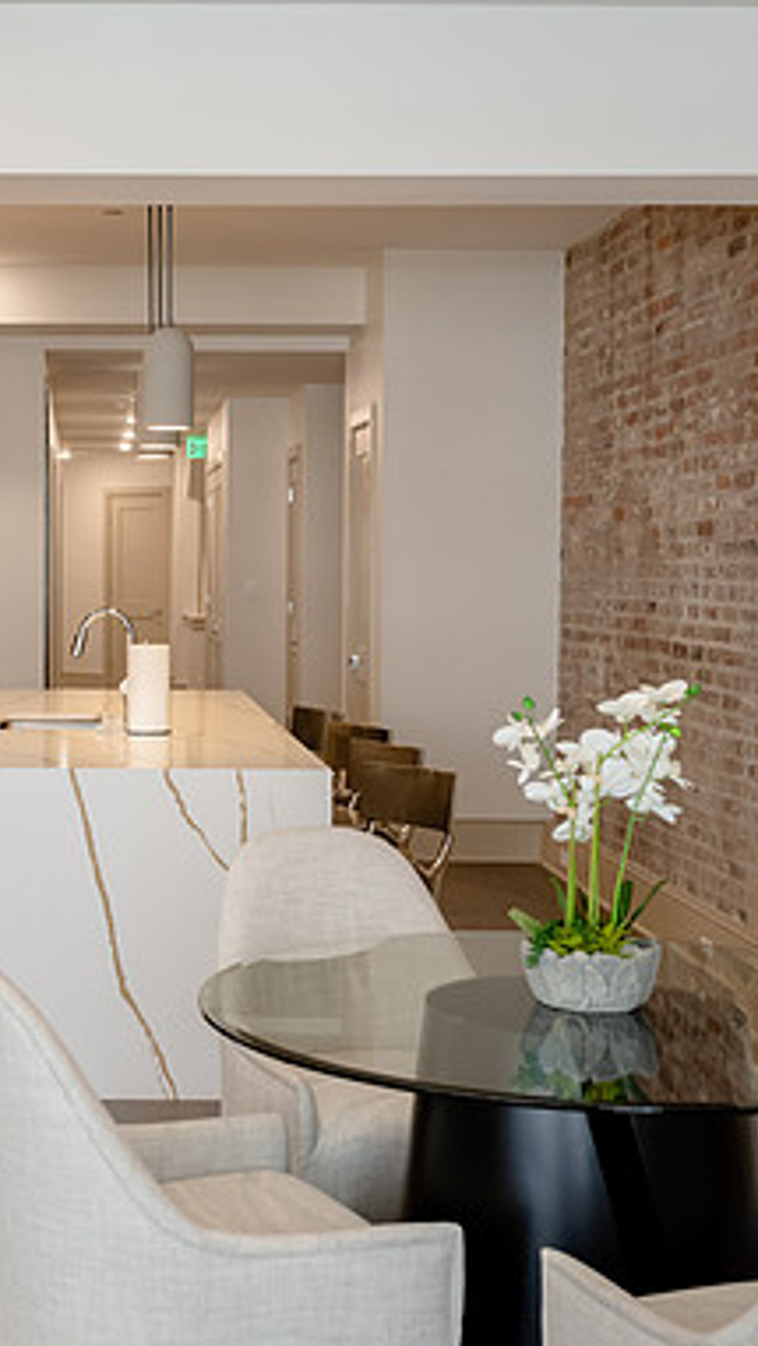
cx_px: 99
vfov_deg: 36.6
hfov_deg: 20.7
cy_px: 671
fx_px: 2036
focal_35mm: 57
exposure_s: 1/100
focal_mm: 35
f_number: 4
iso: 800
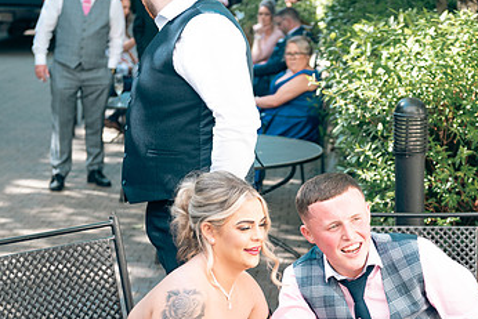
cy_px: 248
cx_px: 343
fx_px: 1249
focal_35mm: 94
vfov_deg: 14.5
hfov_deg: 21.5
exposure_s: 1/160
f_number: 3.5
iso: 125
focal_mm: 56
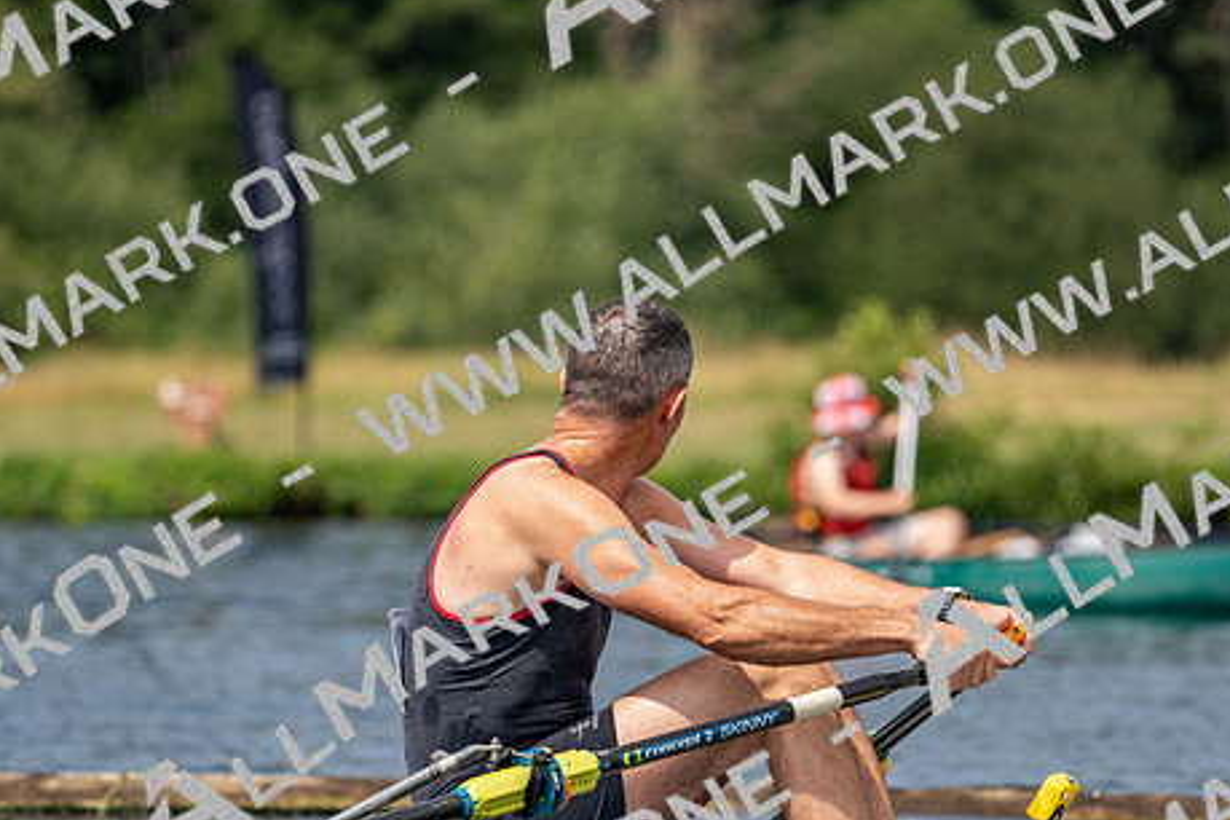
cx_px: 689
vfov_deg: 3.7
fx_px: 12572
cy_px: 462
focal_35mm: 368
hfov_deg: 5.6
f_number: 5.6
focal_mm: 291
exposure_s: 1/1600
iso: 250
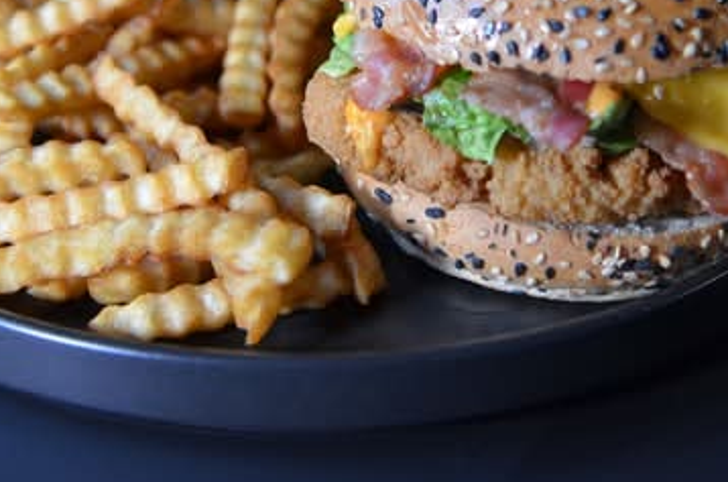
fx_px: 1574
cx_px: 350
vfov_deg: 17.2
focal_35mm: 78
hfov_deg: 26.0
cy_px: 59
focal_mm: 28
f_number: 2.8
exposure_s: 1/50
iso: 1600
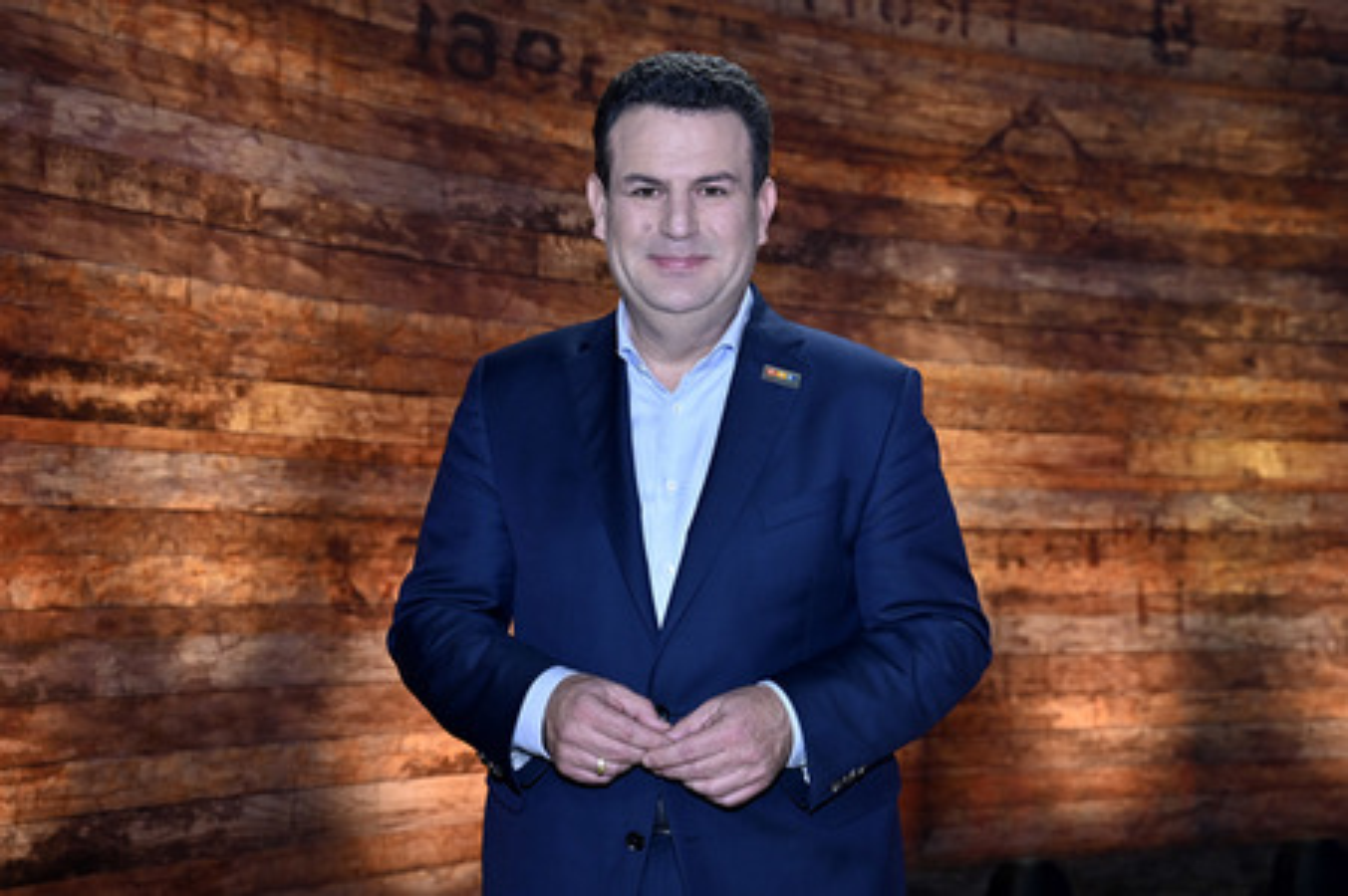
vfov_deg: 31.8
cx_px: 674
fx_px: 1571
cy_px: 448
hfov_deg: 46.4
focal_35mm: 42
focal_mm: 42
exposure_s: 1/200
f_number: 4
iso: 800
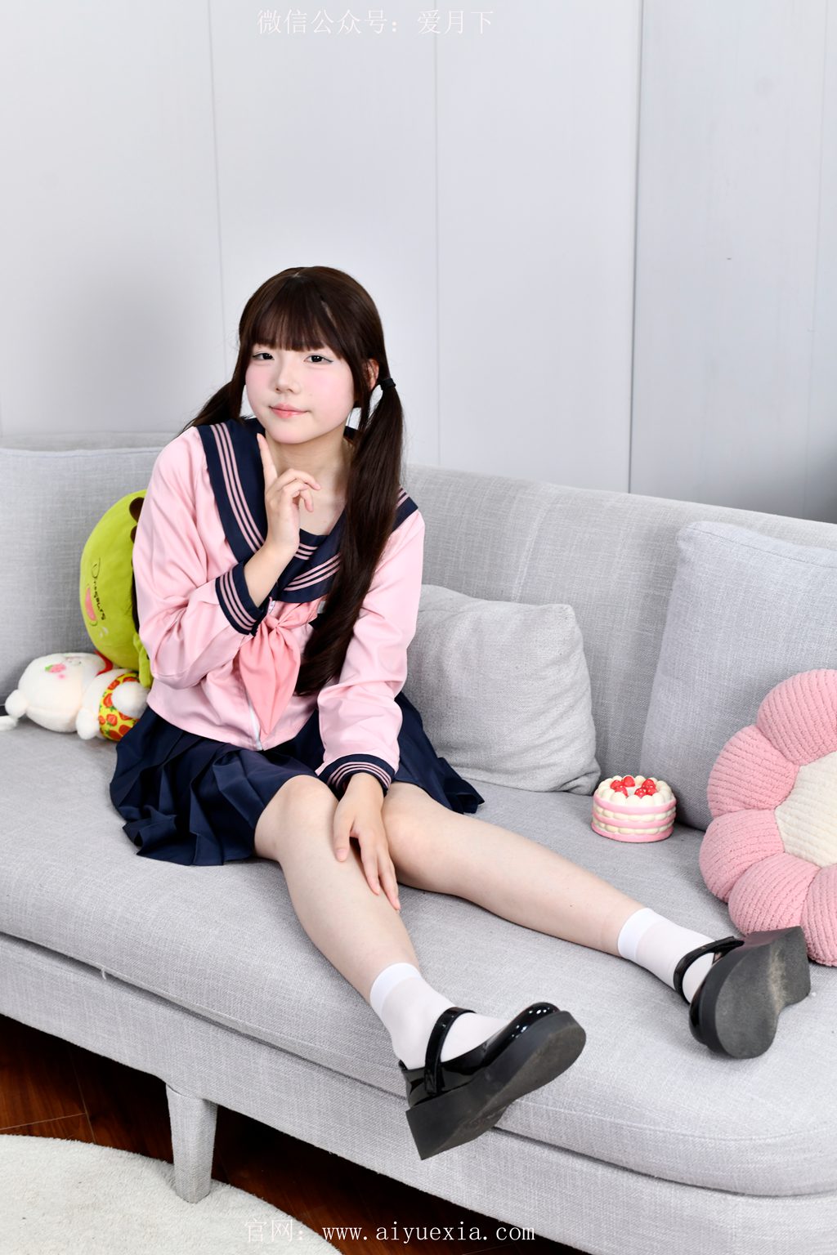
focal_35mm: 50
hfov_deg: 27.0
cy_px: 628
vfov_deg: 39.6
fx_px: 1744
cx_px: 418
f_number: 5
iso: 800
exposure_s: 1/125
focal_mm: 50
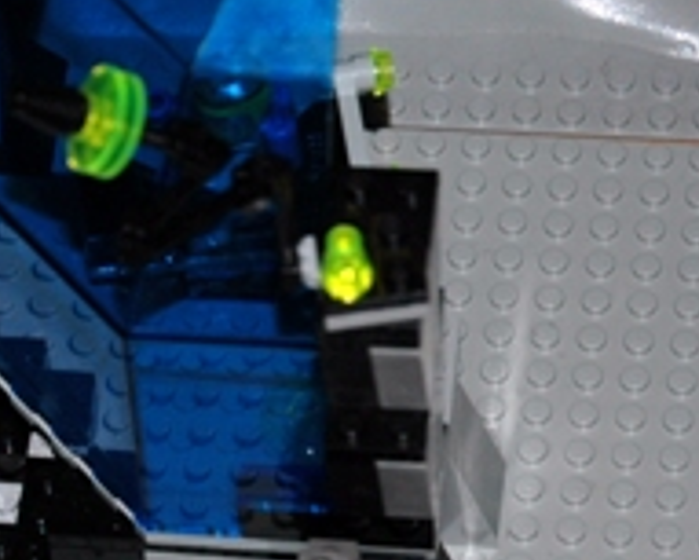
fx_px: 5609
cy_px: 474
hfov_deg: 7.0
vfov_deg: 5.7
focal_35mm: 271
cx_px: -472
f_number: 4.5
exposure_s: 1/60
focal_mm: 48
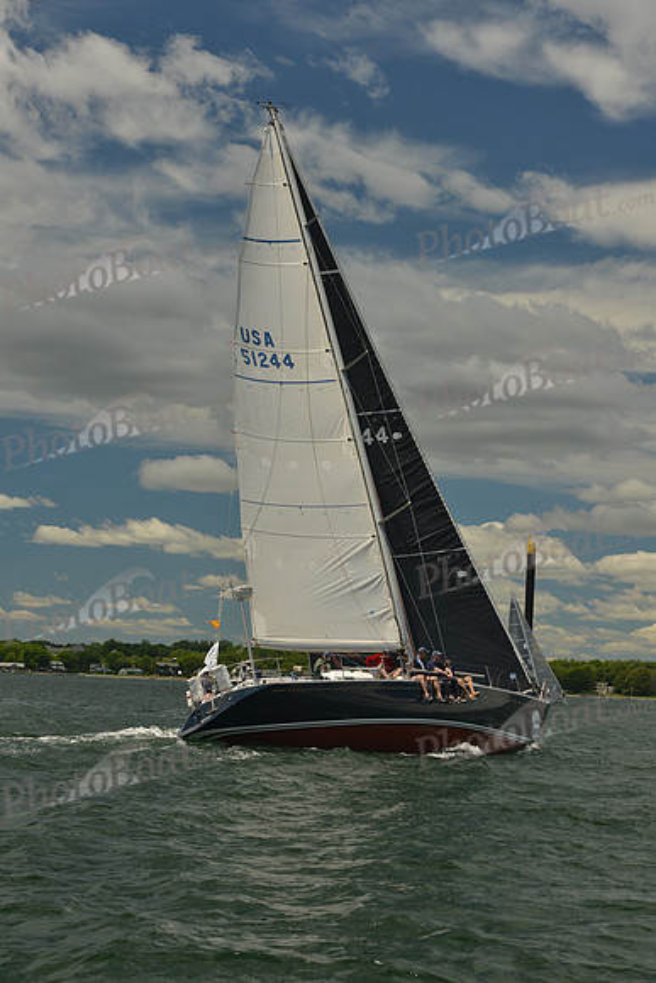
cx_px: 328
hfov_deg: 19.5
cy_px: 492
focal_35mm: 70
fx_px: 1912
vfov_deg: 28.8
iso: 400
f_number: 8
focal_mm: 70
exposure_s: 1/800
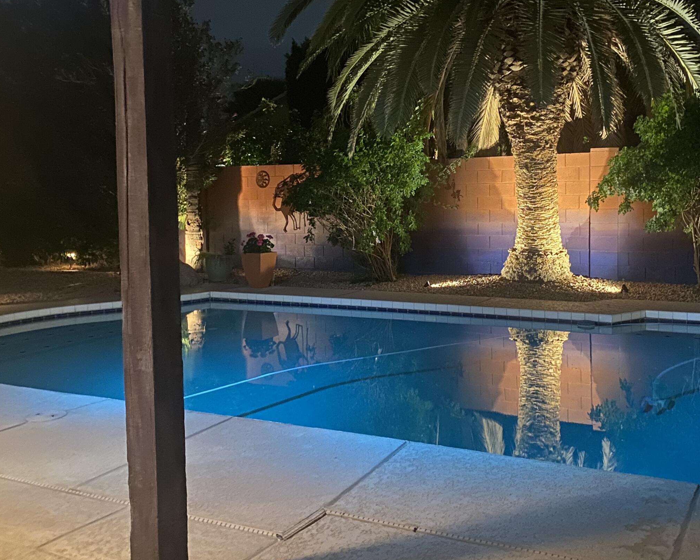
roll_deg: +0.8
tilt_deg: -3.8
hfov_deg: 47.7
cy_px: 228
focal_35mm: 38
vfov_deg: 39.0
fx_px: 787
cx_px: 414
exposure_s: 1/15
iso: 1250
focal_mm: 4.25
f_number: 1.8
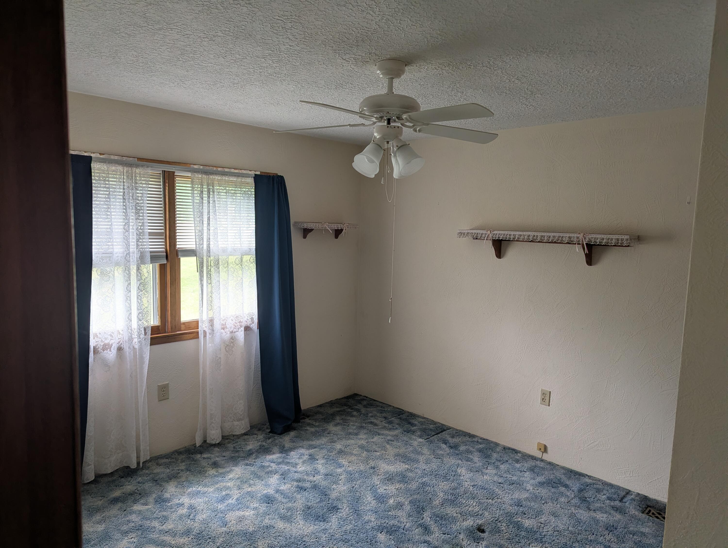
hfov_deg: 71.5
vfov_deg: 56.9
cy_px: 274
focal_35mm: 24
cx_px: 364
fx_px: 505
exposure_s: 1/113
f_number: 1.85
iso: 74
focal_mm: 6.81
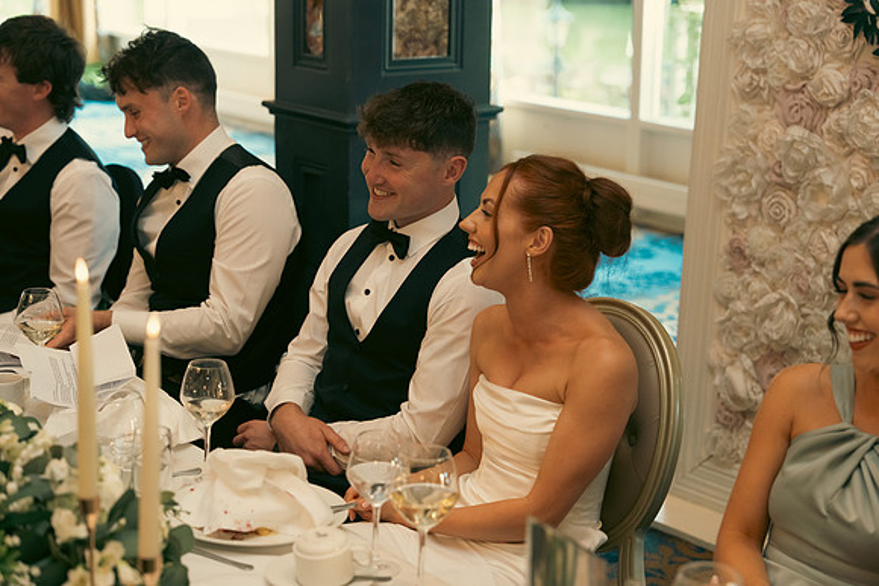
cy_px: 293
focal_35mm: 70
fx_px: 1709
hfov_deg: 28.8
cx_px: 440
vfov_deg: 19.5
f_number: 3.5
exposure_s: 1/160
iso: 2500
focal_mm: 70
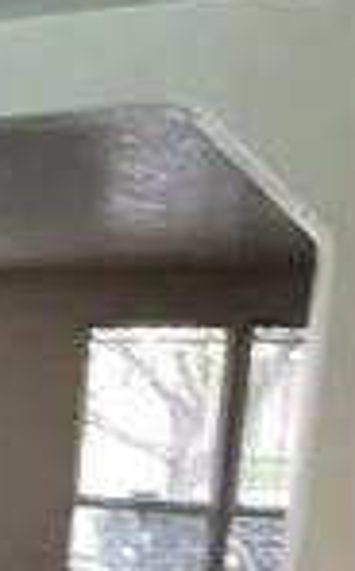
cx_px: -201
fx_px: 870
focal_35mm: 56
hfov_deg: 19.6
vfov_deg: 33.0
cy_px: 586
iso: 160
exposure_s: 1/60
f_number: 2.2
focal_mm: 2.2
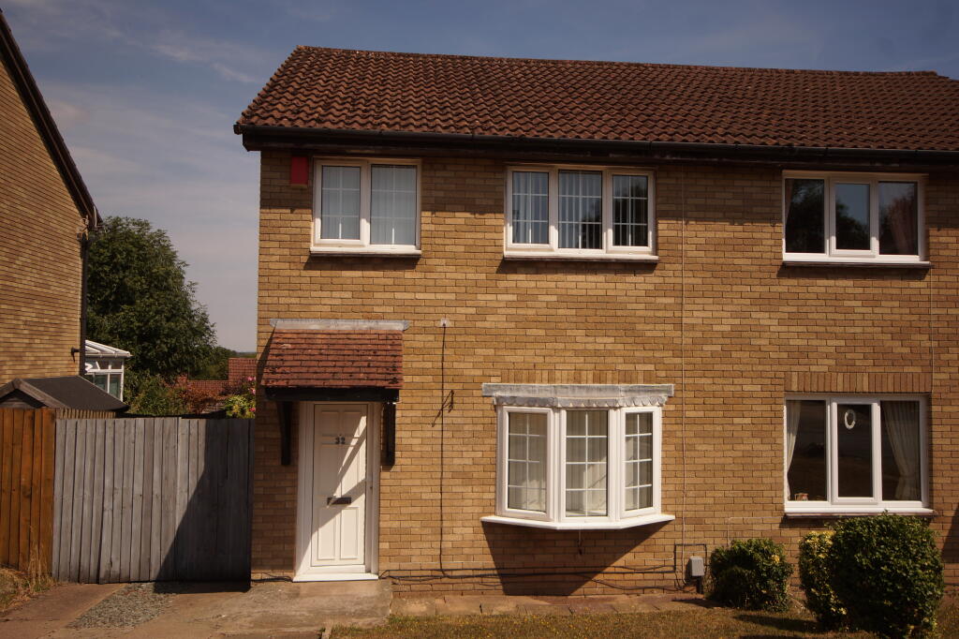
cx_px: 480
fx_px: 799
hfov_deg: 61.9
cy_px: 320
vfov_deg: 43.6
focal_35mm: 30
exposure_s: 1/800
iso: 100
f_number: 5.6
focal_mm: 20
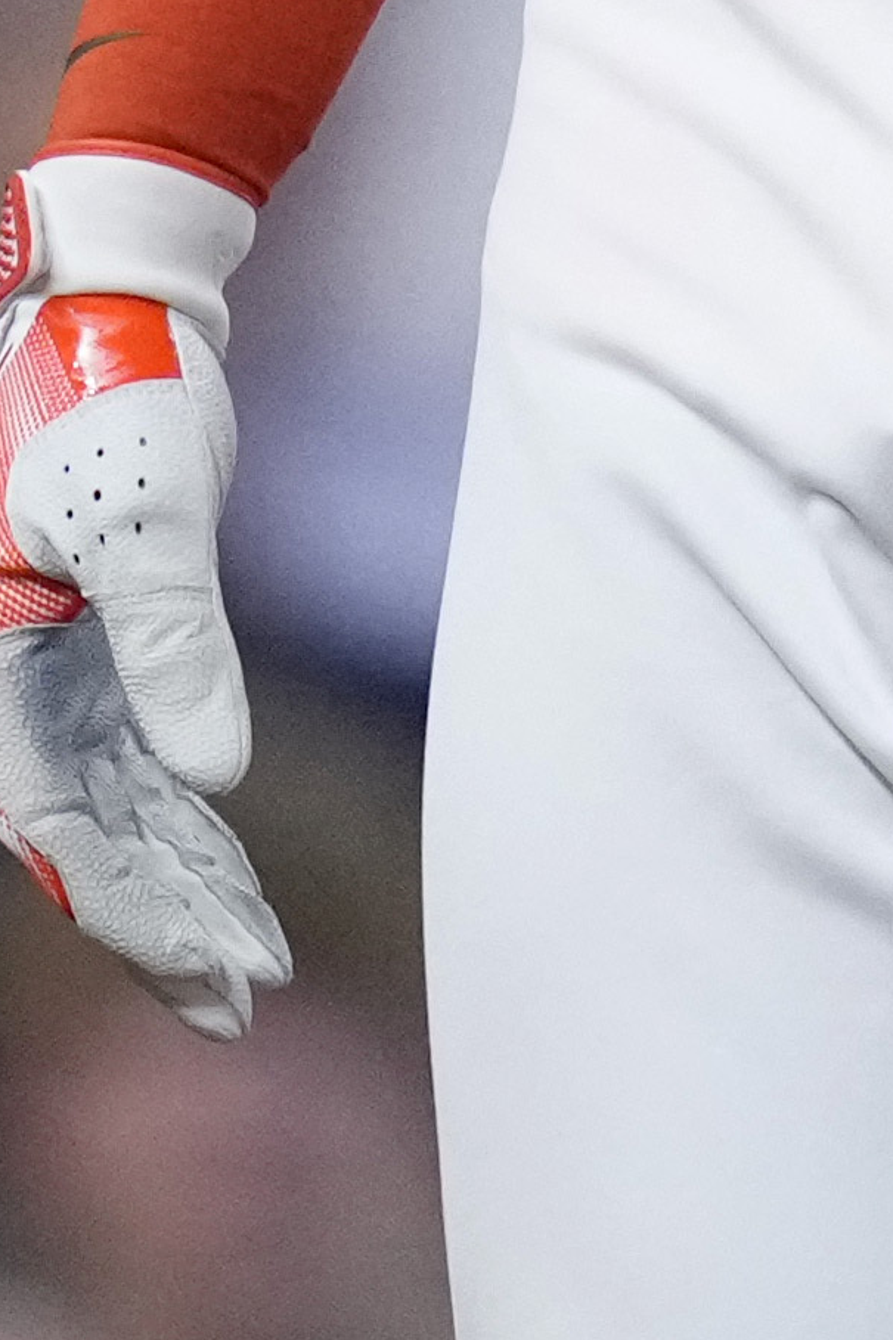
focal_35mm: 3713
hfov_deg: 0.4
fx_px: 138196
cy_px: -1172
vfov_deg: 0.6
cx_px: 1066
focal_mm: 400
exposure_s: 1/2500
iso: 3200
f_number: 2.8
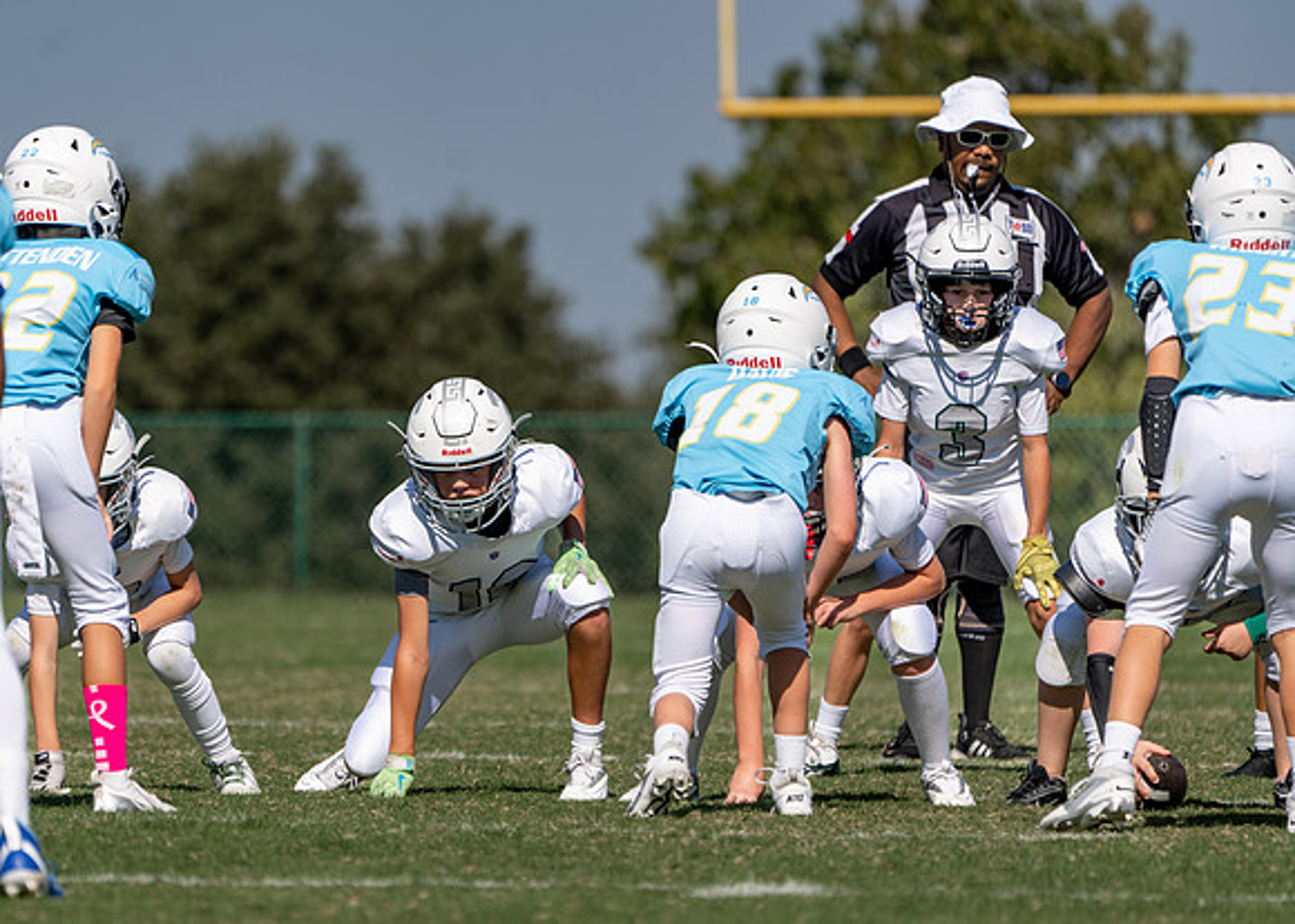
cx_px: 438
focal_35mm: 525
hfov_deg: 3.8
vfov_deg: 2.7
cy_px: 548
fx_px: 19322
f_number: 5.6
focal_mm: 400
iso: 100
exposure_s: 1/1250
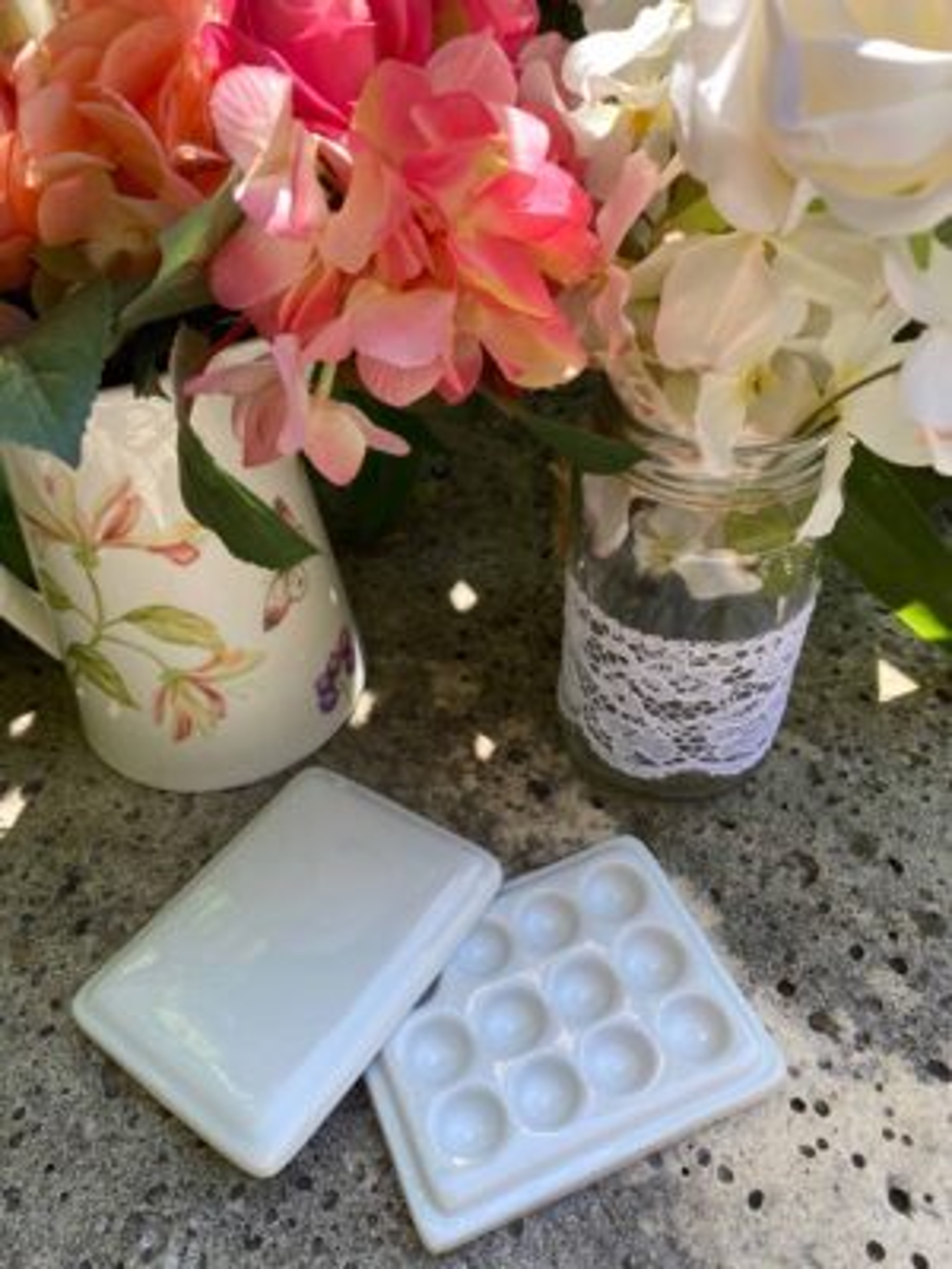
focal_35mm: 26
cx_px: 476
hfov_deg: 53.1
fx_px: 953
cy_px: 634
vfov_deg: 67.3
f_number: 1.8
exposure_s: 1/402
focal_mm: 4.25
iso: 32
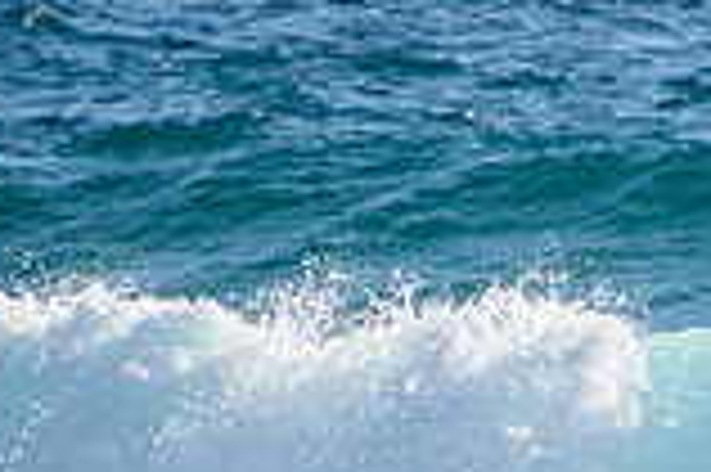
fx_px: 44253
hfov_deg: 0.9
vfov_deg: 0.6
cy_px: 721
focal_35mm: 2243
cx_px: 806
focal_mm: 400
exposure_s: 1/2000
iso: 280
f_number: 5.6
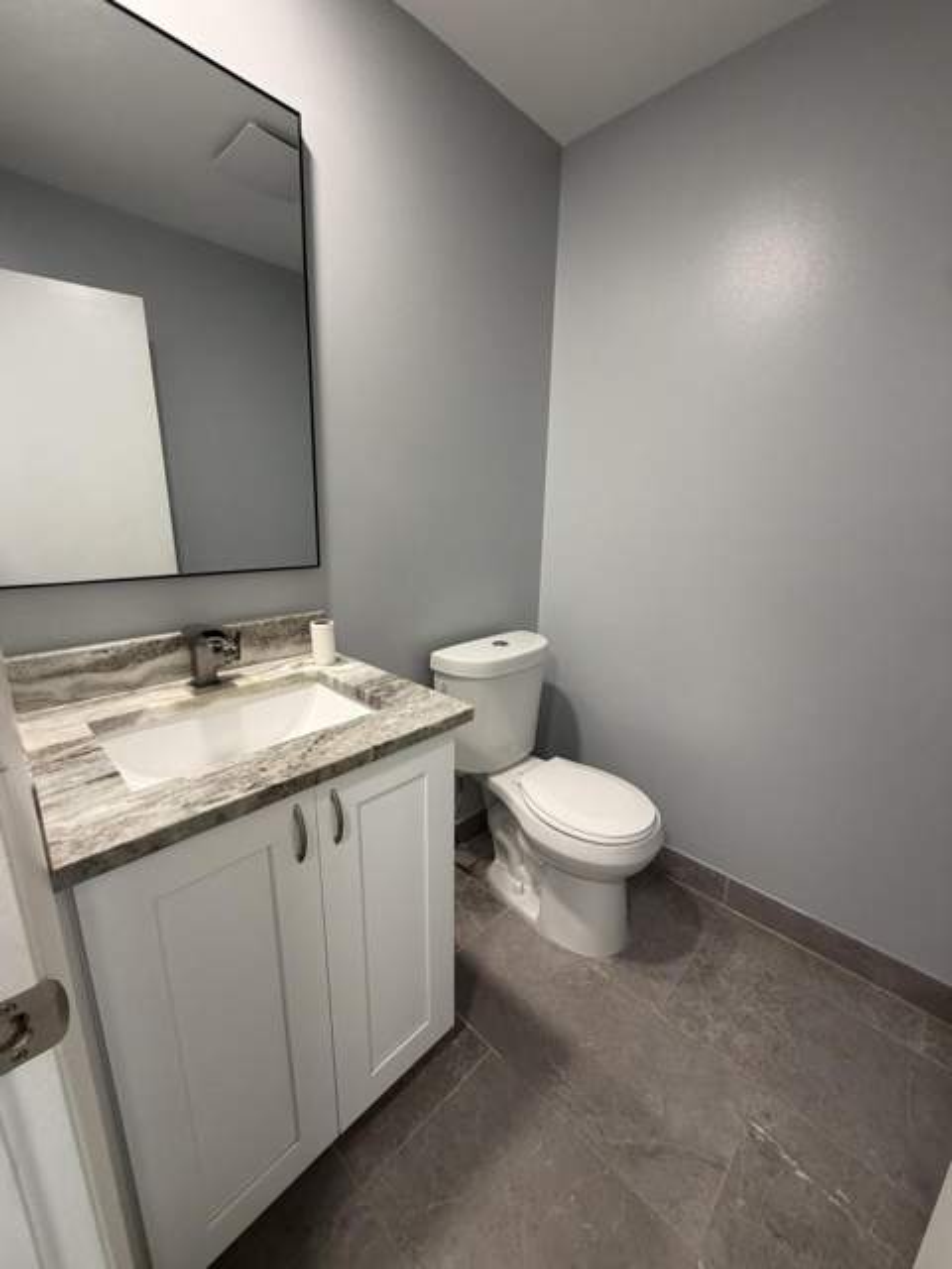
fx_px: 513
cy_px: 634
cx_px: 476
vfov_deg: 102.1
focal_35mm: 14
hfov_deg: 85.7
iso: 200
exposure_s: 1/60
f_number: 2.2
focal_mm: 2.22
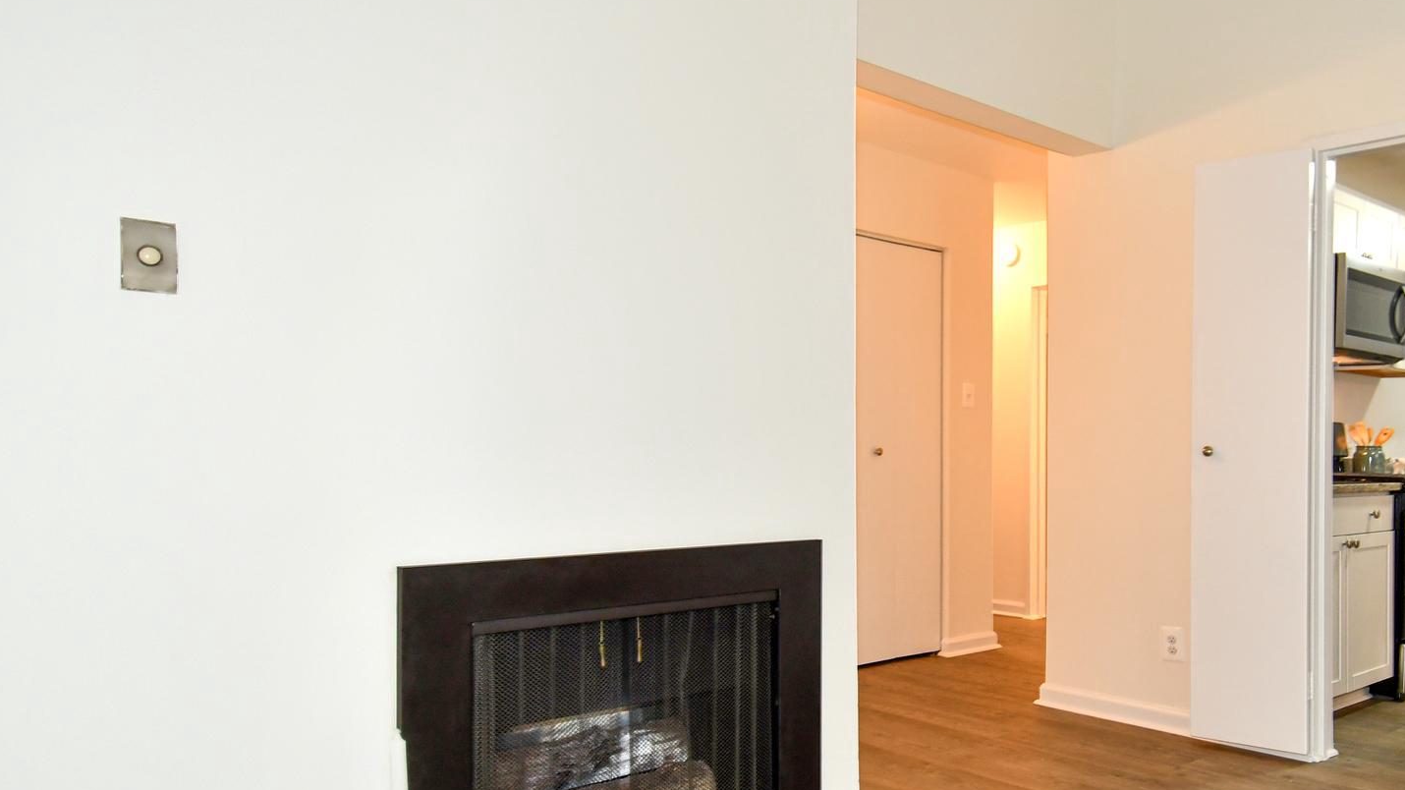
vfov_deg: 42.5
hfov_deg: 68.6
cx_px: 891
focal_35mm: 27
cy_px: 499
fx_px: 1006
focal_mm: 12
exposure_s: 1/60
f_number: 4
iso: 560
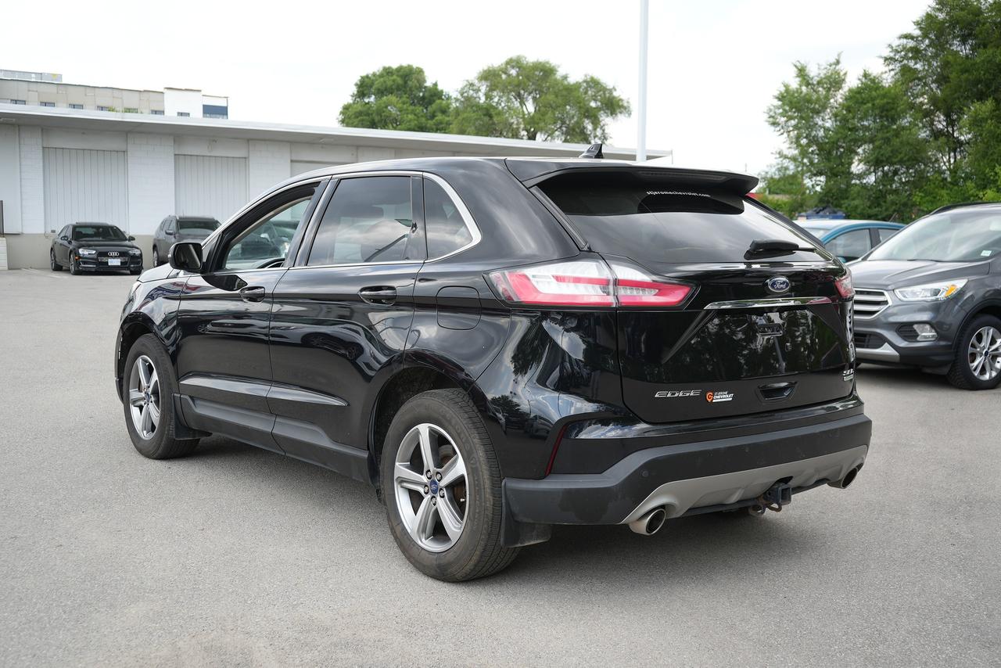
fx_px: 1057
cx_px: 500
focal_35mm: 38
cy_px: 334
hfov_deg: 50.7
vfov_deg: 35.1
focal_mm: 38
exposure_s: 1/160
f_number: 4.5
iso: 100
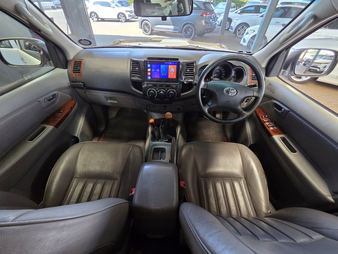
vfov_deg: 89.9
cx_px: 169
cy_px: 127
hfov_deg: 106.2
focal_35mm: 13
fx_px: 127
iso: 250
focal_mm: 2.2
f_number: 2.2
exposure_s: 1/50
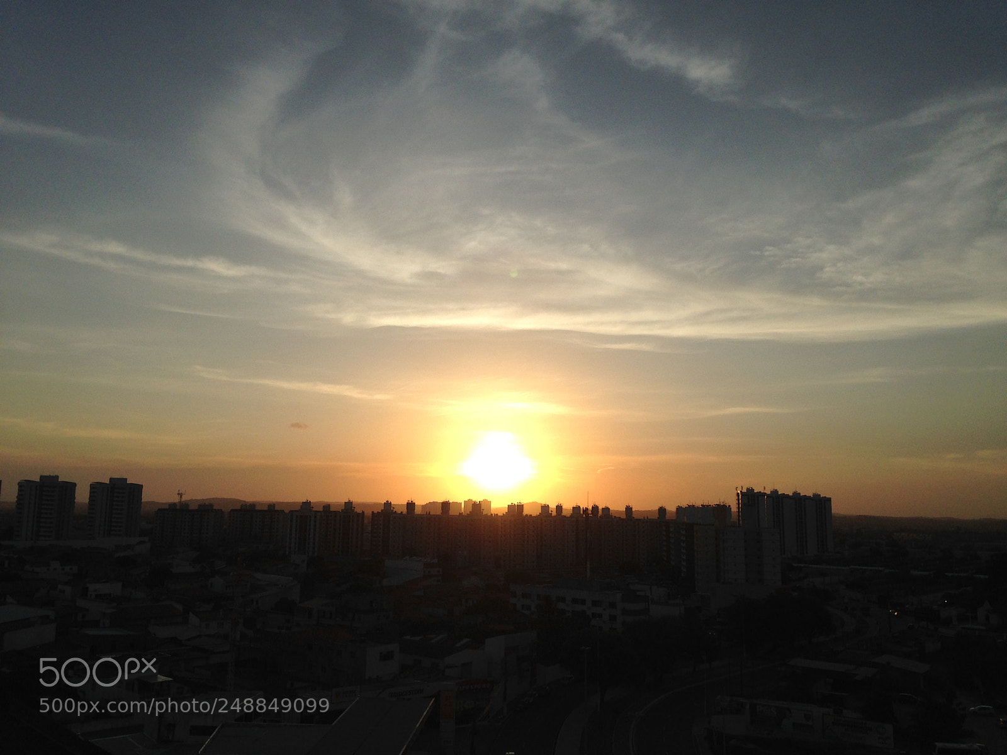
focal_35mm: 33
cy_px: 378
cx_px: 504
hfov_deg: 55.4
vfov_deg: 42.9
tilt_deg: +8.4
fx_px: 960
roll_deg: -0.8
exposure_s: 1/2710
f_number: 2.4
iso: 50
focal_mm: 4.12
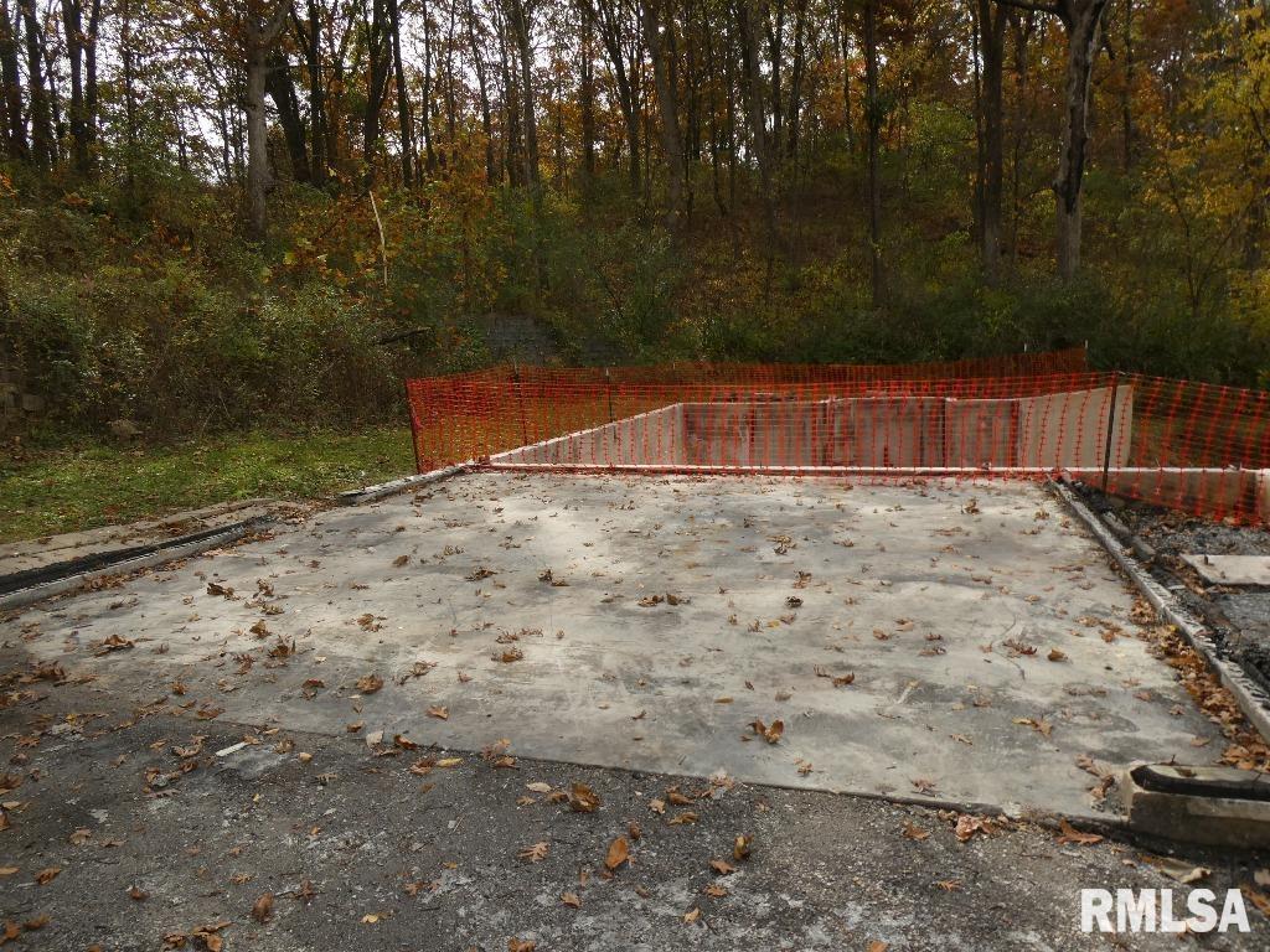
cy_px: 476
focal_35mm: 24
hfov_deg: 71.6
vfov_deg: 56.8
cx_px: 635
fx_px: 881
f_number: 3.3
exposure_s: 1/640
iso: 80
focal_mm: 4.3
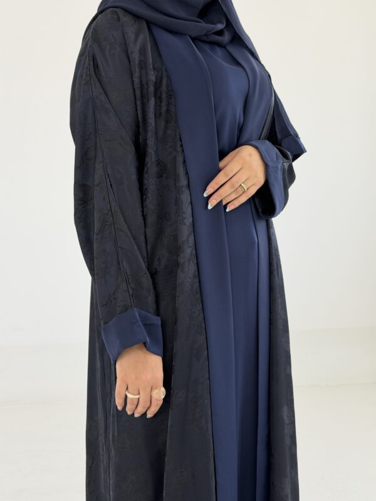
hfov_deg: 30.3
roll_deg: -0.2
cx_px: 188
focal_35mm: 48
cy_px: 250
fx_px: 695
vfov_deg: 39.7
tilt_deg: -6.6
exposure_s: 1/121
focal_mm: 6.76
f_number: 1.78
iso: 50
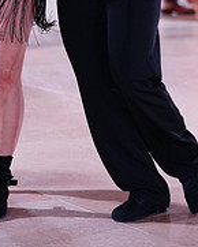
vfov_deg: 7.0
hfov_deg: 5.7
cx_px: 69
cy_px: -67
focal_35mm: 273
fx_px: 1998
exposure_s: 1/500
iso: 2000
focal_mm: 91
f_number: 2.8
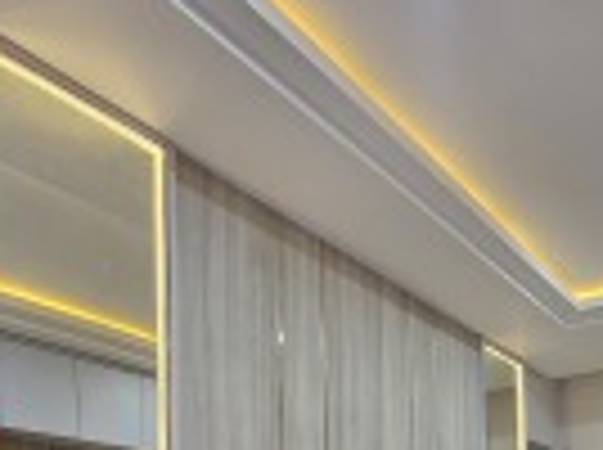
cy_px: 572
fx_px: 609
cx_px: 410
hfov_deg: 51.6
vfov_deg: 31.9
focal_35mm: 35
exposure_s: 1/50
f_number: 2.2
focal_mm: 2.2
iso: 200
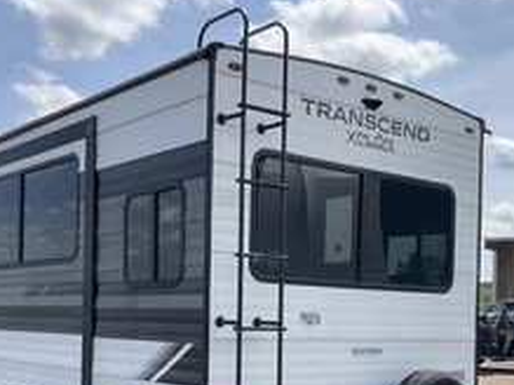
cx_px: 195
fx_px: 787
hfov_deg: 36.0
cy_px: 319
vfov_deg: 26.9
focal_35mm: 53
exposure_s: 1/1848
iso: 25
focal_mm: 3
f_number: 1.8
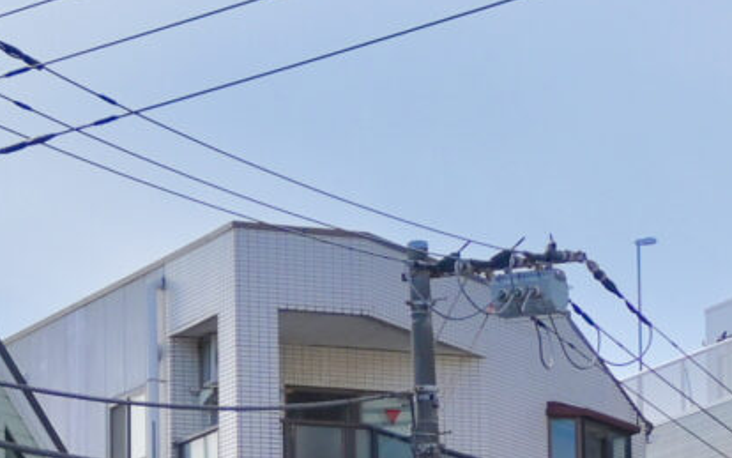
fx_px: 4245
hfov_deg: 9.8
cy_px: 694
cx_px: 713
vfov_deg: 6.1
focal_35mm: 213
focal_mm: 22.5
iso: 100
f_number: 4
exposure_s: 1/500
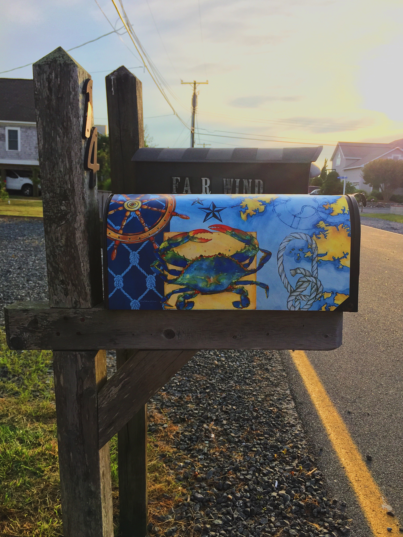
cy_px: 268
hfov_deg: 48.2
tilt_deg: -10.0
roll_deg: -1.1
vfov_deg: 61.7
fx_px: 450
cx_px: 202
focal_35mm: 29
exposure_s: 1/659
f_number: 2.2
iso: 32
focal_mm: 4.15
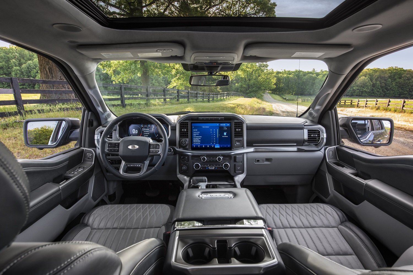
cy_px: 138
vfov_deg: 64.6
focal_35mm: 19
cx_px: 206
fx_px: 218
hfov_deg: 86.9
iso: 400
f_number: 8
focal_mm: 19
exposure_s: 1/40
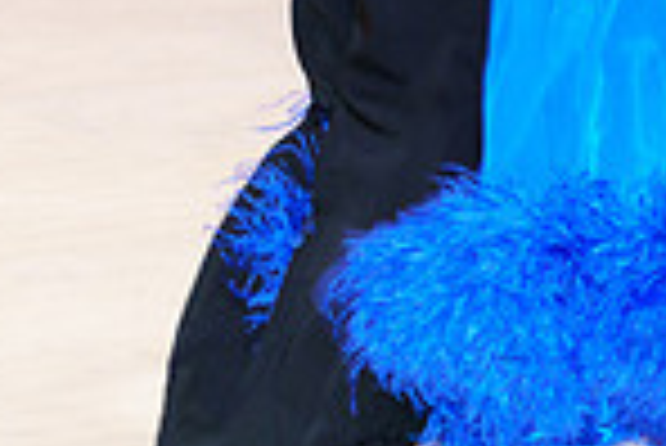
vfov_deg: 4.9
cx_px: 698
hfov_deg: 7.4
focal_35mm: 278
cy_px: -412
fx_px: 5148
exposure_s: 1/160
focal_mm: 71
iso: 1250
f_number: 2.8
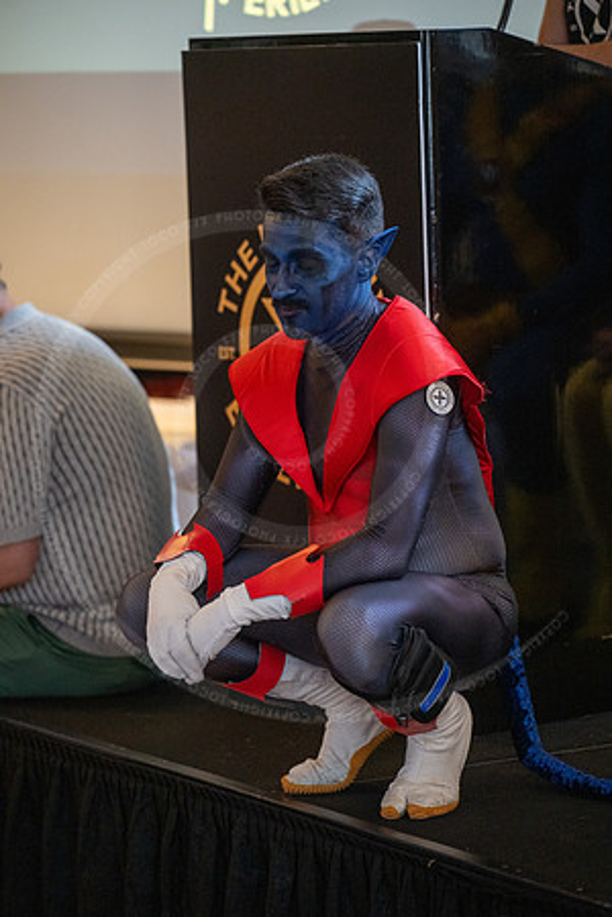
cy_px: 458
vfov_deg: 13.7
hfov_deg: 9.1
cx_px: 306
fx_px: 3825
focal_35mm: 150
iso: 3200
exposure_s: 1/160
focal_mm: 150
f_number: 2.8
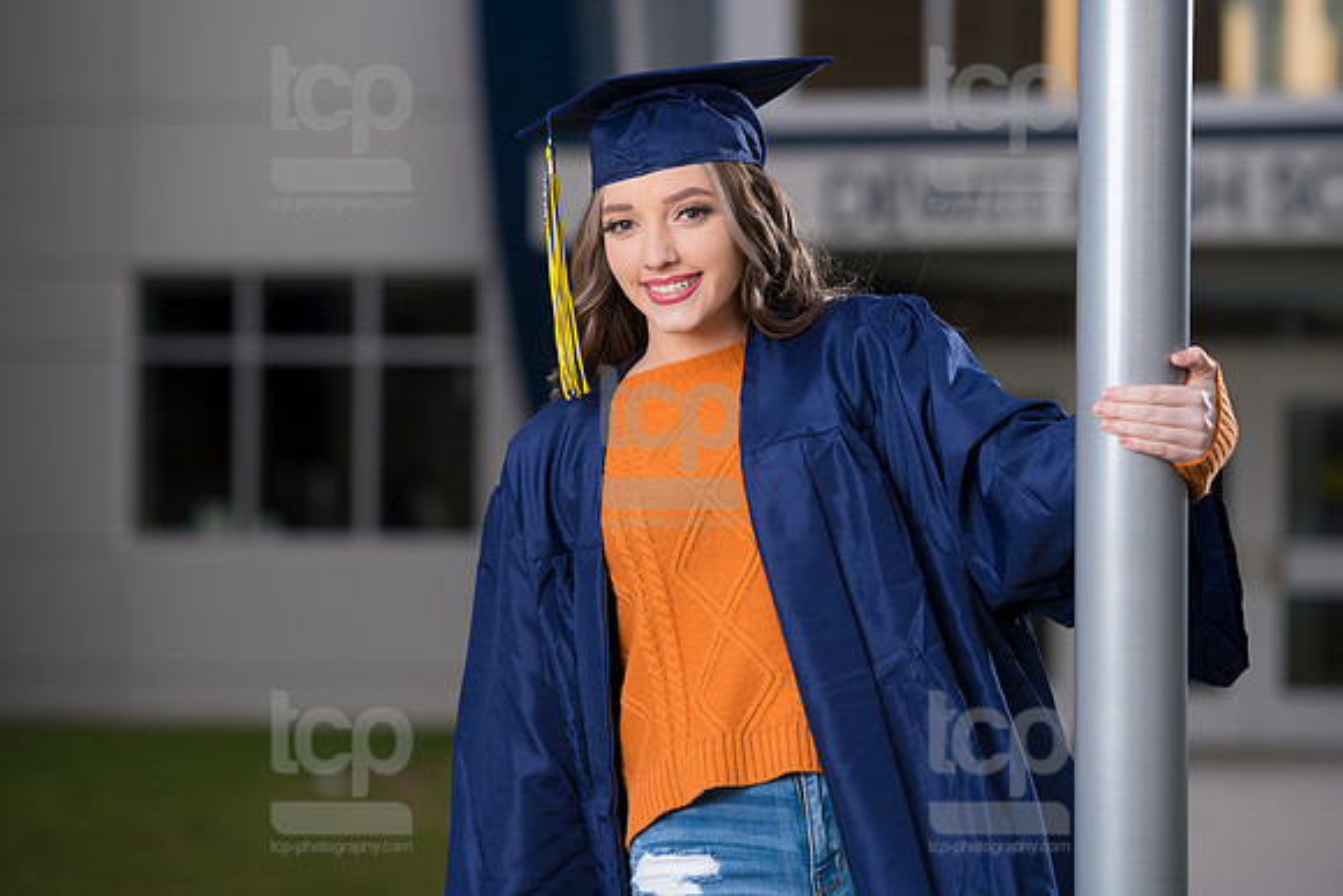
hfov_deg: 11.1
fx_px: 6910
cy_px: 422
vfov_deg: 7.4
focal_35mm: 185
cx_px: 692
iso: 100
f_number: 4.5
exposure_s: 1/250
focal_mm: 175
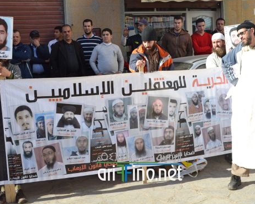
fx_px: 428
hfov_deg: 33.2
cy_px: 90
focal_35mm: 57
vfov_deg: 26.8
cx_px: 140
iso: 100
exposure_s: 1/250
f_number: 8
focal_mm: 29
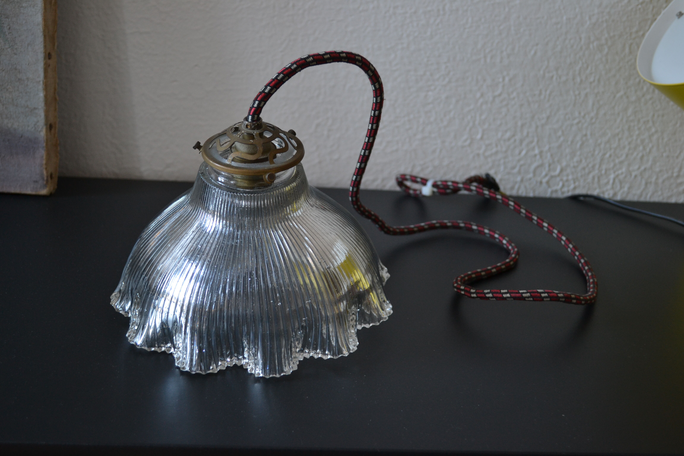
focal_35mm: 45
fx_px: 855
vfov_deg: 29.9
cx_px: 342
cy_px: 228
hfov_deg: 43.6
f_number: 4.5
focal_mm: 30
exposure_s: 1/20
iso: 400
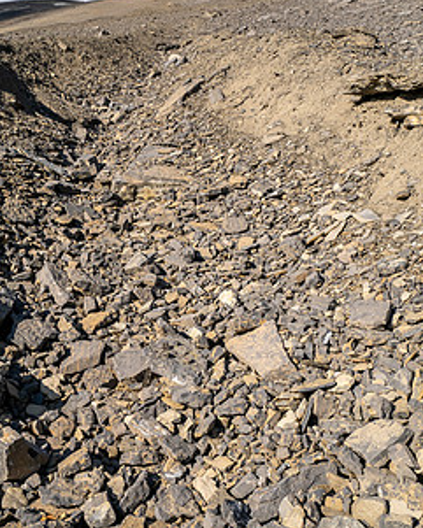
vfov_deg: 51.5
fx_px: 547
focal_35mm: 35
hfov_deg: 42.2
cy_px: 246
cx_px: 184
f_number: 8
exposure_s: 1/200
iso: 200
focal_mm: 12
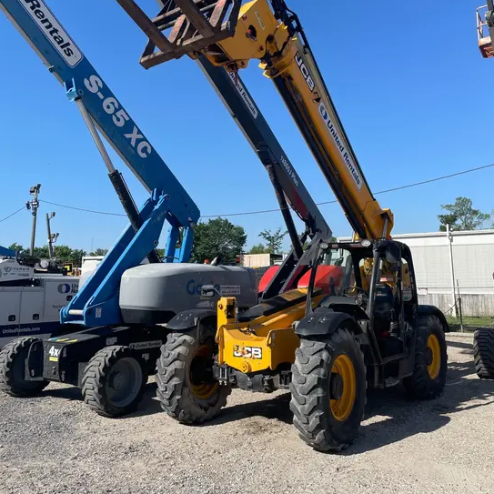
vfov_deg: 52.3
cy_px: 205
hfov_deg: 52.5
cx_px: 247
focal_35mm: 31
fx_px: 501
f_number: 1.6
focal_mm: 4.2
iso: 32
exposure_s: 1/3300
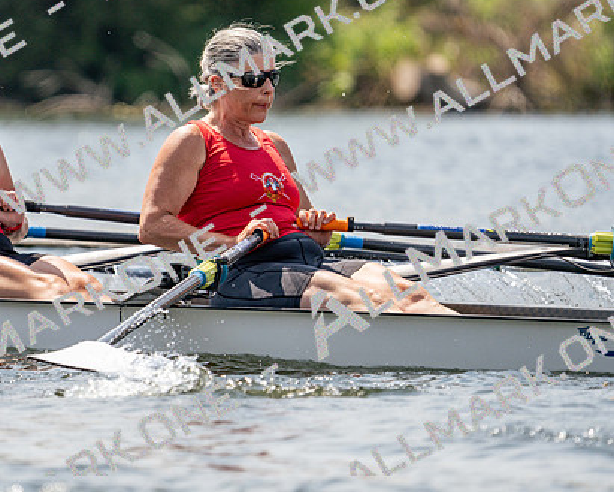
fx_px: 9561
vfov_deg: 2.9
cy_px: 219
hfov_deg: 3.7
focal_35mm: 526
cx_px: 182
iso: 250
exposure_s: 1/1600
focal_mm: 397
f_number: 6.3
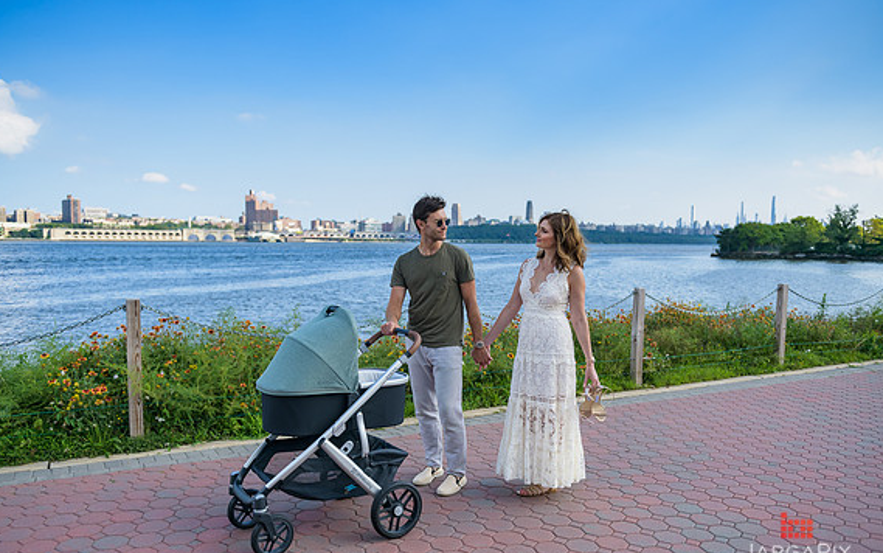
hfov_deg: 68.4
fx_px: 650
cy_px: 293
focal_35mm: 27
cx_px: 441
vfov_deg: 46.0
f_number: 3.2
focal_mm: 26
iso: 200
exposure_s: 1/2500
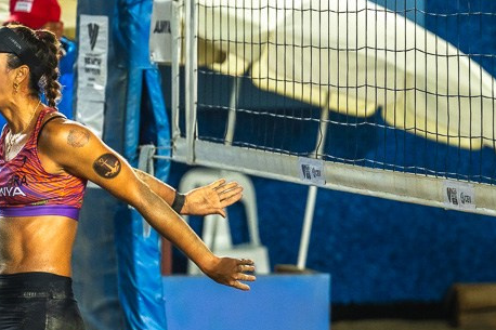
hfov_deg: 5.7
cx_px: -38
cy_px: 306
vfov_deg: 3.8
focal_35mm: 363
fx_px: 4999
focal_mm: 130
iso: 1250
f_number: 3.5
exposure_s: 1/1250
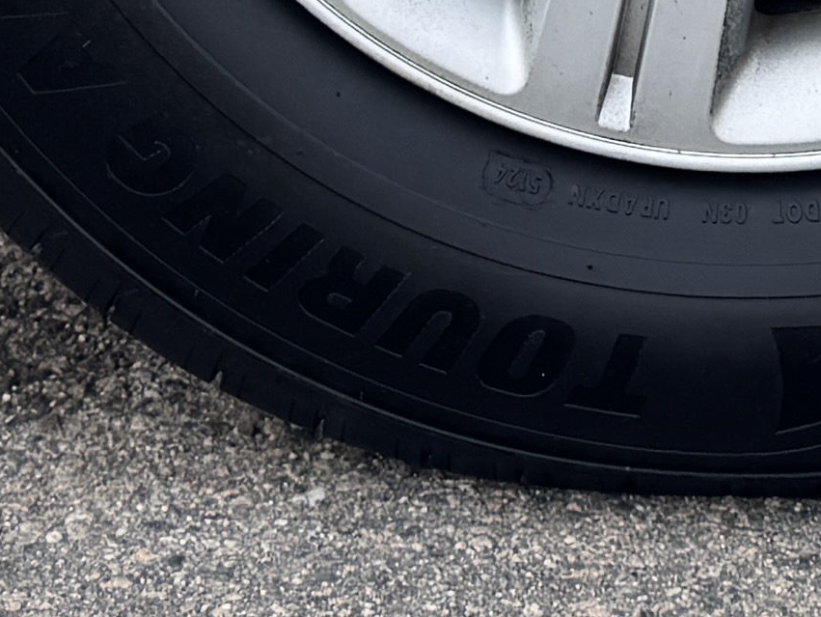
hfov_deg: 12.2
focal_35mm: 161
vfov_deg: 8.3
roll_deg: -0.7
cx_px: 684
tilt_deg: -2.7
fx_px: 3820
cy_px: -973
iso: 80
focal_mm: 6.76
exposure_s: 1/1869
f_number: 1.78
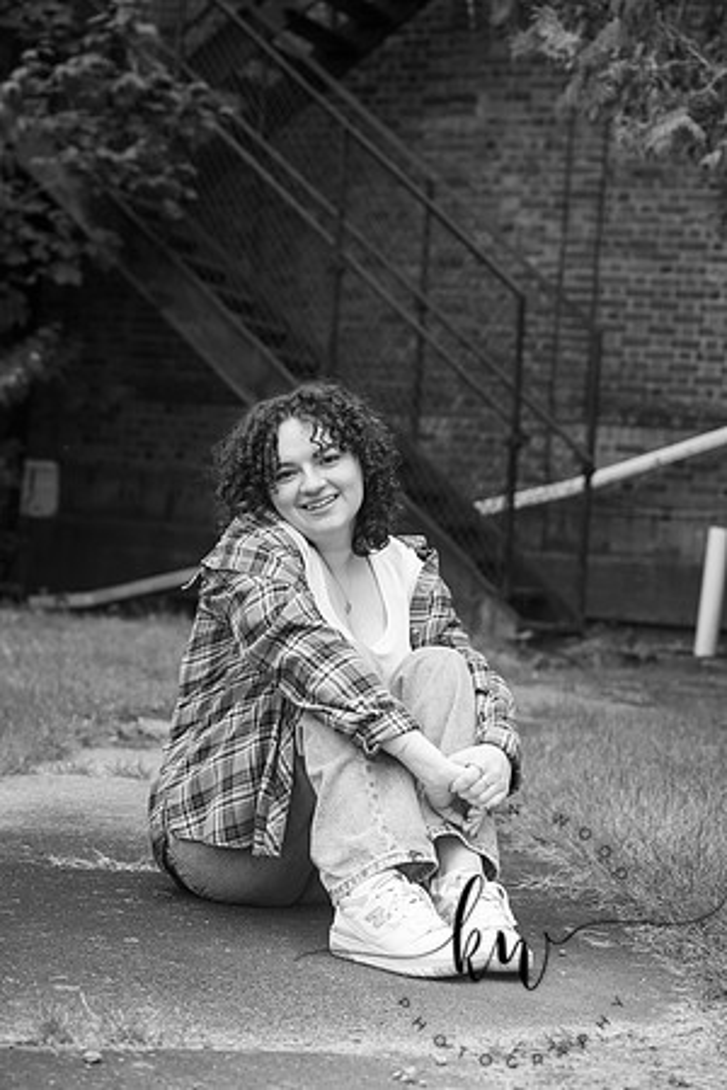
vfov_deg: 26.0
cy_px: 545
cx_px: 364
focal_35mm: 78
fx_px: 2363
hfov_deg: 17.5
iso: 320
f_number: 5
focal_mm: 78
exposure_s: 1/200
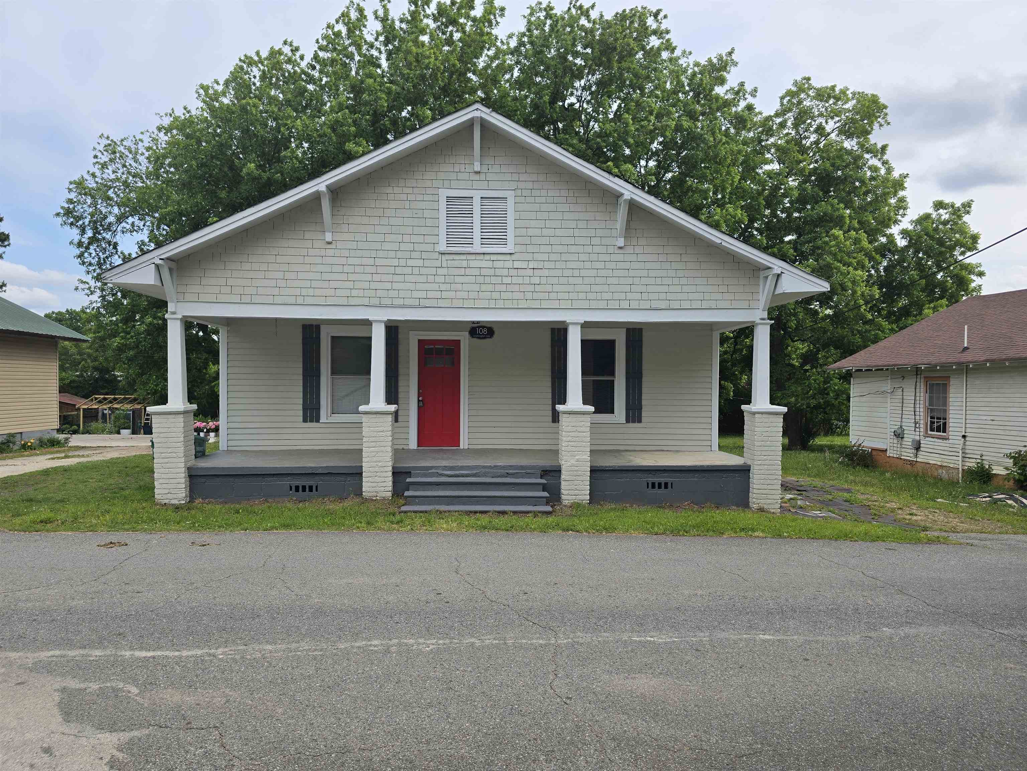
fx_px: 682
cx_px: 514
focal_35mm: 23
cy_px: 386
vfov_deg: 58.9
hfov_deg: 73.9
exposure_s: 1/629
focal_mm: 6.3
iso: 12
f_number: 1.7
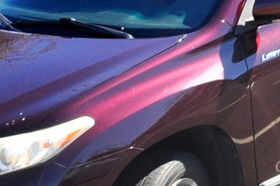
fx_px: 1710
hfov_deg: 8.4
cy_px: -472
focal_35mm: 220
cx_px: 724
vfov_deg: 5.6
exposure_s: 1/100
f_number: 10
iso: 200
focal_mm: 20
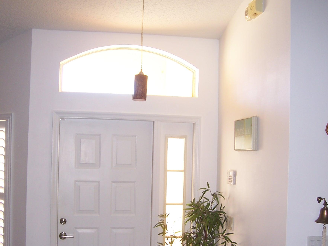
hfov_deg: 40.4
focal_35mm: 47
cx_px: 161
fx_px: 445
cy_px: 154
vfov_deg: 30.7
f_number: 3
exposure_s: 1/60
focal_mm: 6
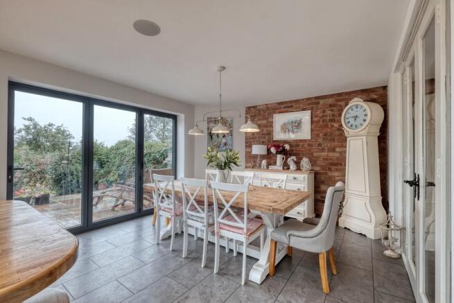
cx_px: 227
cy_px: 152
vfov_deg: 77.4
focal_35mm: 15
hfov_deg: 100.4
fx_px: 189
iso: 250
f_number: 8
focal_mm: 10
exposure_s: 1/15
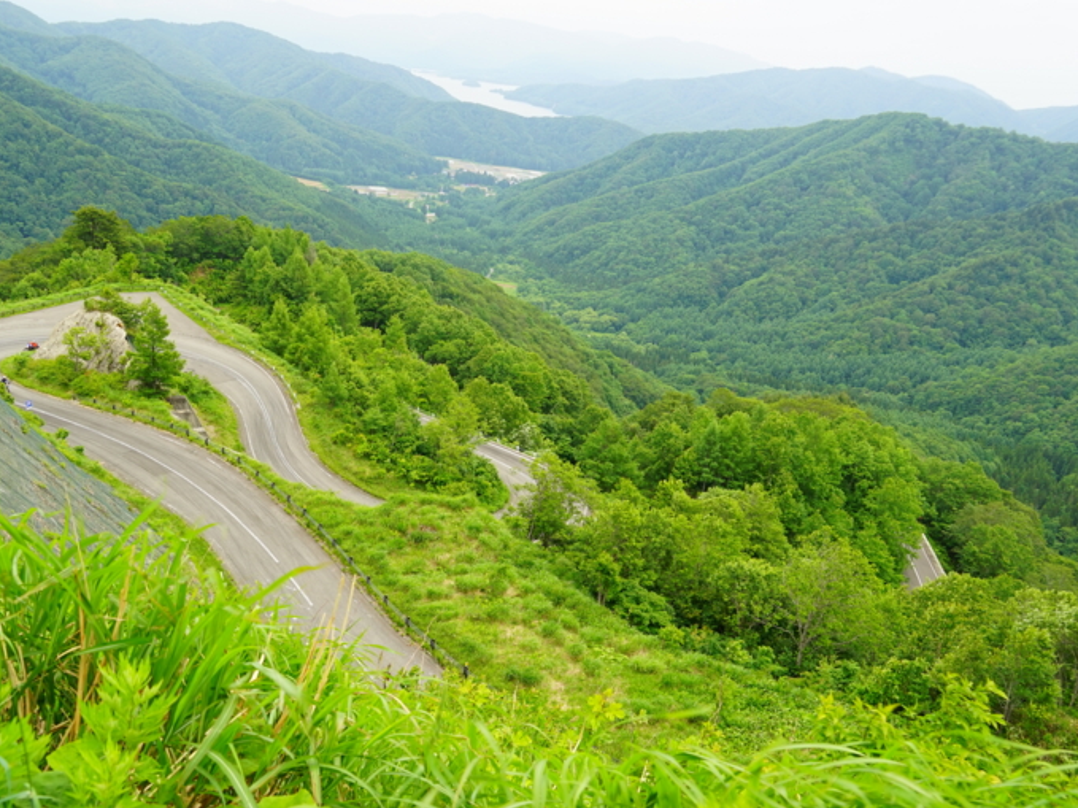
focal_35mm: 34
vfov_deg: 41.8
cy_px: 418
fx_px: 1059
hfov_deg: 53.8
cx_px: 468
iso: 100
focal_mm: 20
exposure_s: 1/80
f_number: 5
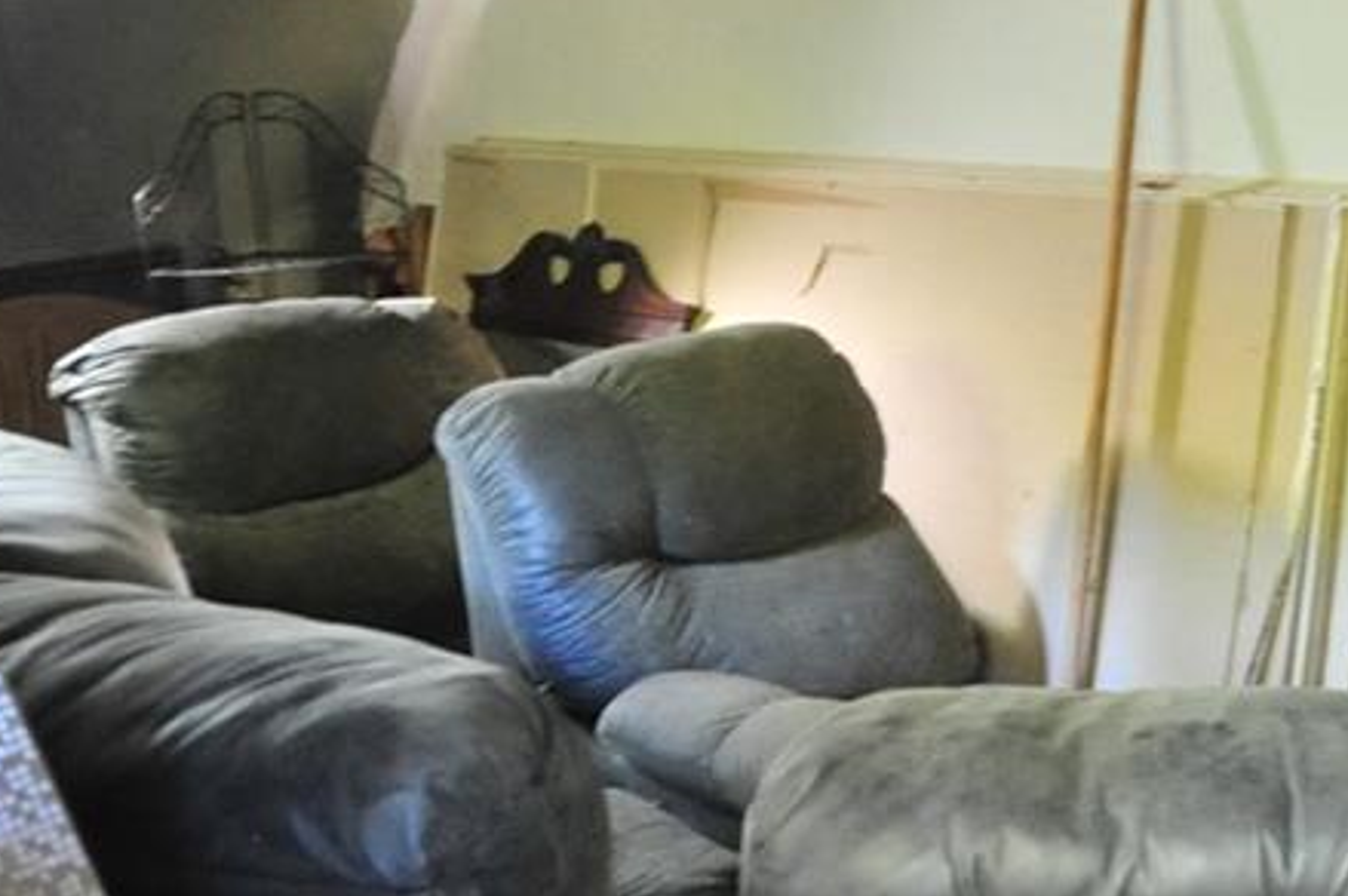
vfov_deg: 24.1
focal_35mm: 56
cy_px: 376
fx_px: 2095
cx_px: 1182
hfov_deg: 34.0
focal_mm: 24
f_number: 2.8
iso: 6400
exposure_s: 1/8
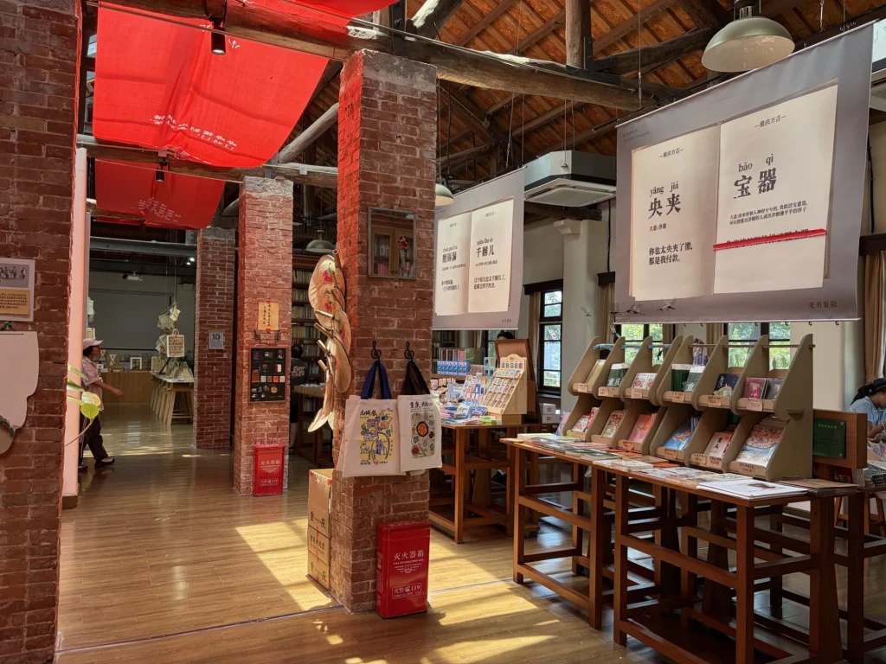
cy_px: 332
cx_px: 443
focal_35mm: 26
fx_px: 665
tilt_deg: +2.2
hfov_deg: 67.3
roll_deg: -1.5
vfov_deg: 53.1
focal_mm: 5.96
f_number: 1.6
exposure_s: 1/219
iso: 100
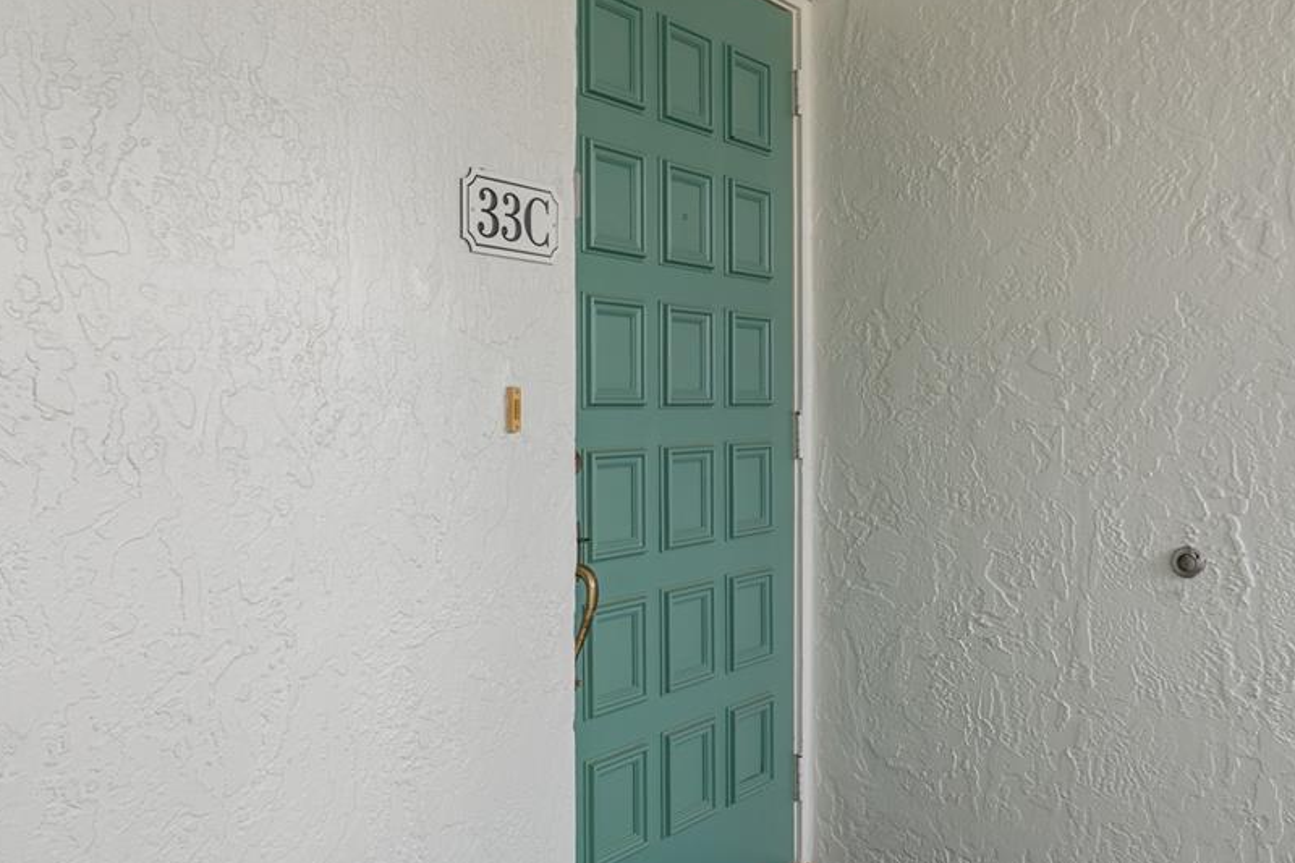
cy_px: 403
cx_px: 636
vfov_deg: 40.3
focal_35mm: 33
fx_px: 1174
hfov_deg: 57.8
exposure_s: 1/50
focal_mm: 17
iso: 320
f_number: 8
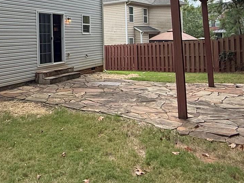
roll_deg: +2.1
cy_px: 33
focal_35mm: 40
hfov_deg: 44.4
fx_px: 282
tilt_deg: +1.9
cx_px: 46
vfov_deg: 34.7
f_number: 2.2
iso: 64
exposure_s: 1/214
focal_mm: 2.22
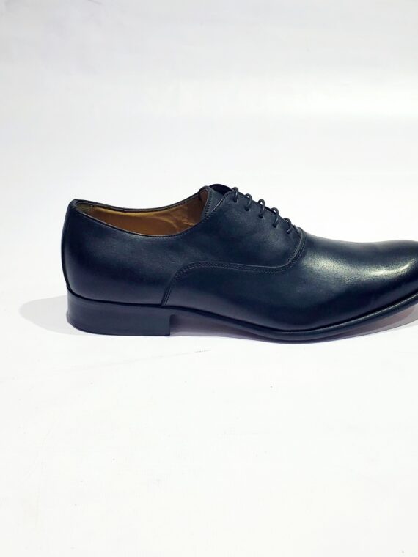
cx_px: 209
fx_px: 419
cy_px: 278
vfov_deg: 67.3
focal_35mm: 26
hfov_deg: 53.1
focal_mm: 4.3
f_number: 2.4
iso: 80
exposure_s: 1/100
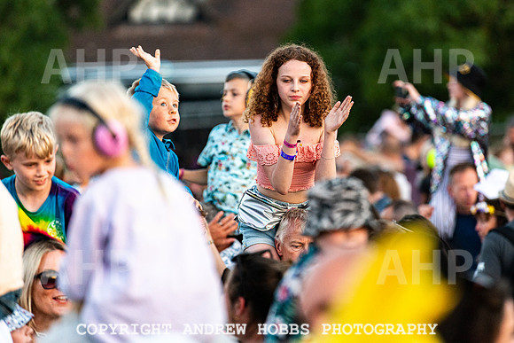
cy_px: 144
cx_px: 298
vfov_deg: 5.6
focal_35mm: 245
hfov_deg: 8.4
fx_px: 3502
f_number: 2.8
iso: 800
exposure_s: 1/1000
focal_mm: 200
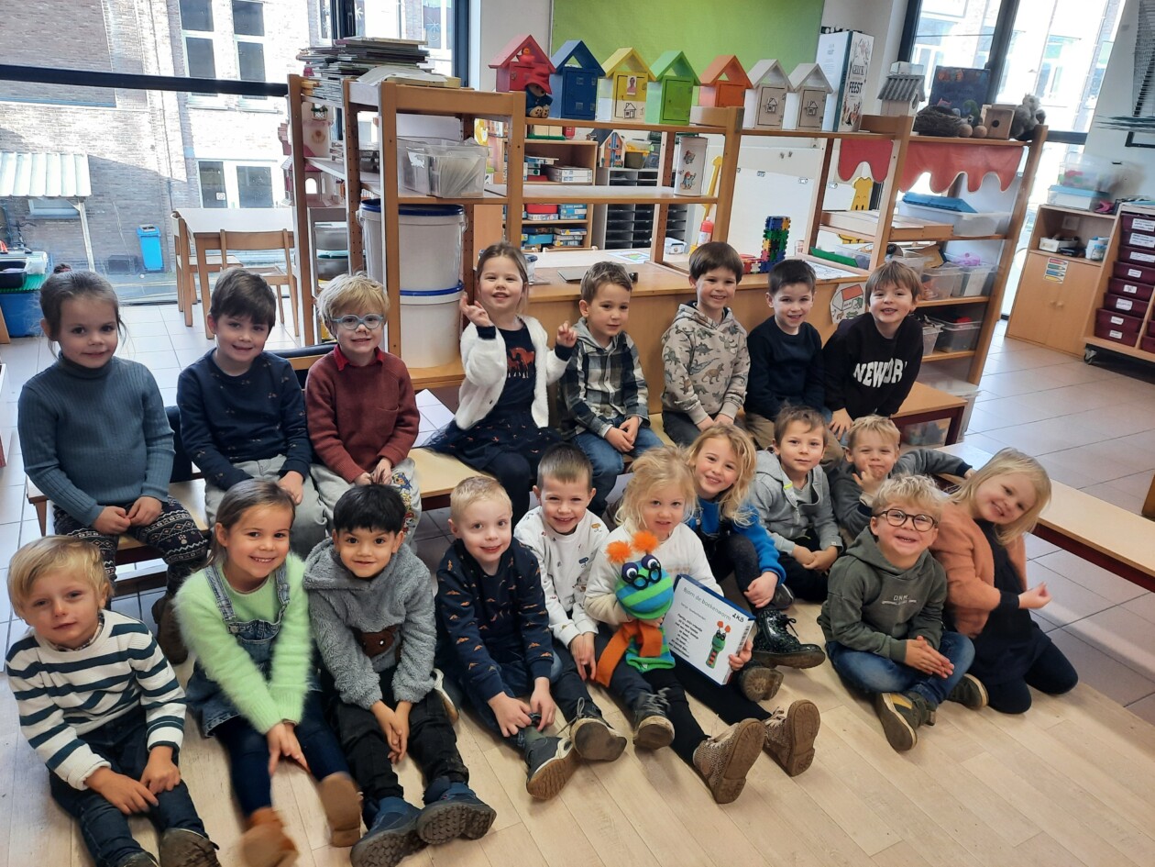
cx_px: 578
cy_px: 434
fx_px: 834
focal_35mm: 25
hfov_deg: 69.4
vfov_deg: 54.9
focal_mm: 4.6
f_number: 2
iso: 125
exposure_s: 1/50
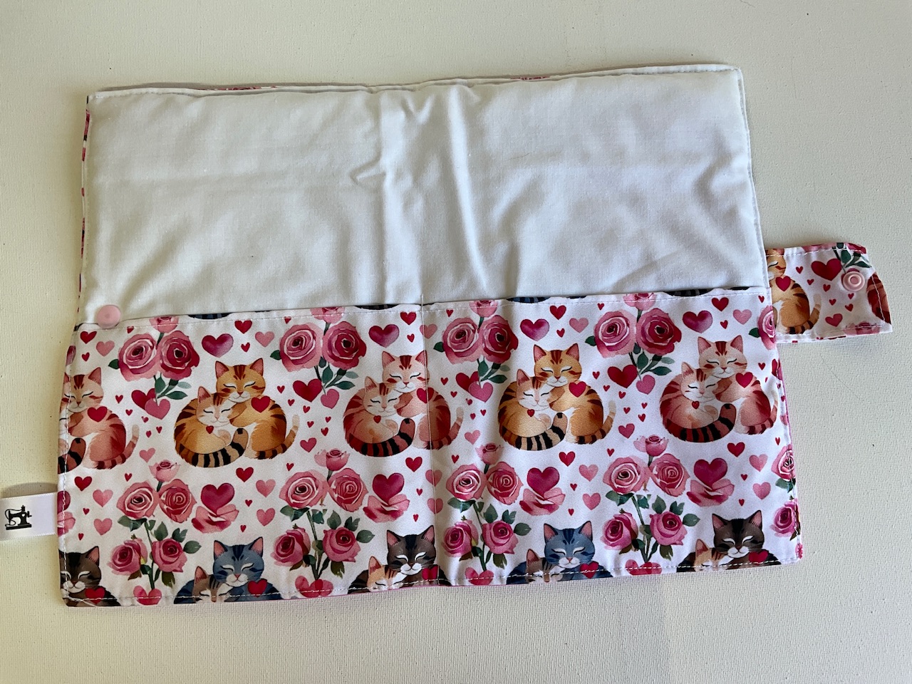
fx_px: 764
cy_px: 342
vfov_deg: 48.2
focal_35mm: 29
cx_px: 456
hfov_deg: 61.7
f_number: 1.8
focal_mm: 3
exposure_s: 1/100
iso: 20
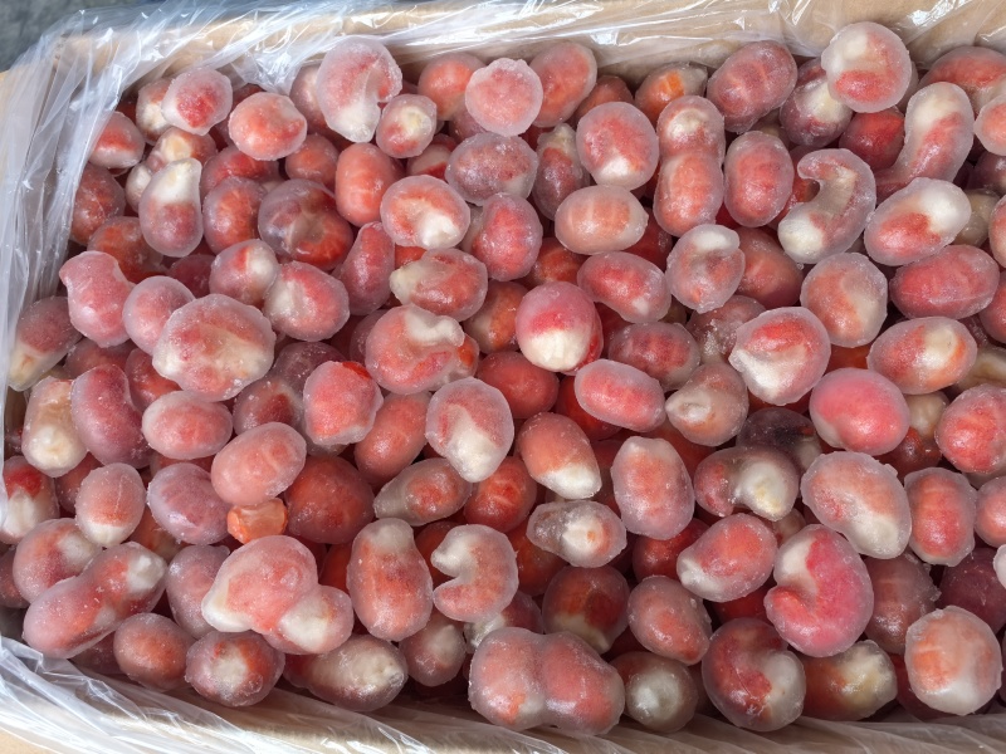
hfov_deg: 65.3
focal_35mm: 27
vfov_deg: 51.4
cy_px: 377
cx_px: 503
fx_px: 785
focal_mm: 6.35
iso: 80
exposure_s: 1/100
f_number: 2.8
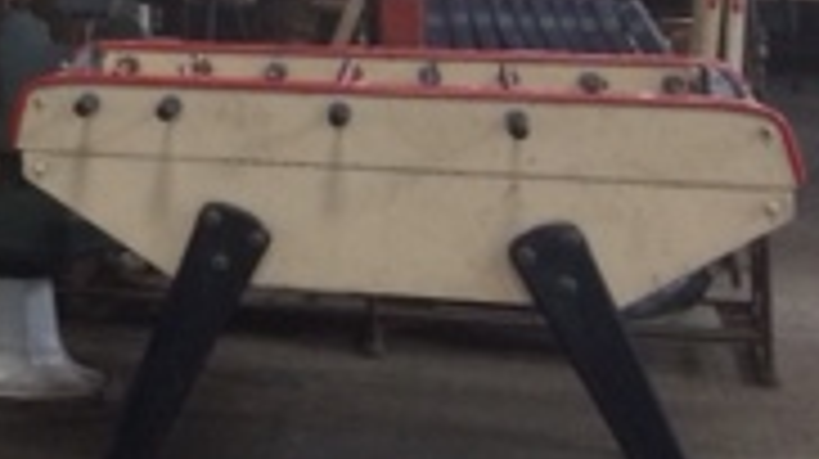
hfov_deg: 16.8
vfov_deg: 10.4
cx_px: -540
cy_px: -320
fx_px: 2408
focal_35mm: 111
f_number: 2.2
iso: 80
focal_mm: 4.15
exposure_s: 1/33
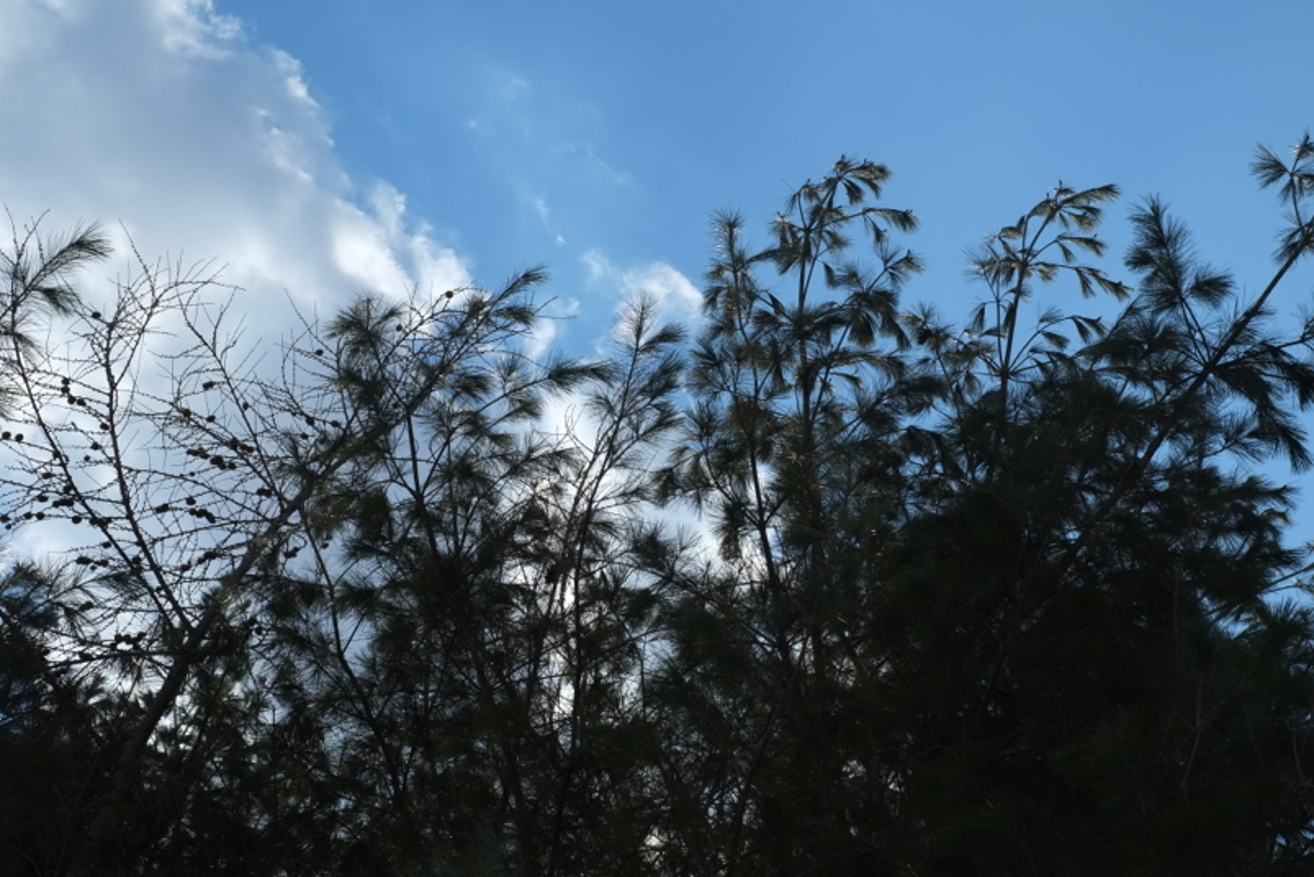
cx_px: 720
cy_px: 344
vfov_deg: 20.6
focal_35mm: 66
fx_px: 2410
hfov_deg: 30.5
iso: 200
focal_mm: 35
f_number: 10
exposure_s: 1/500
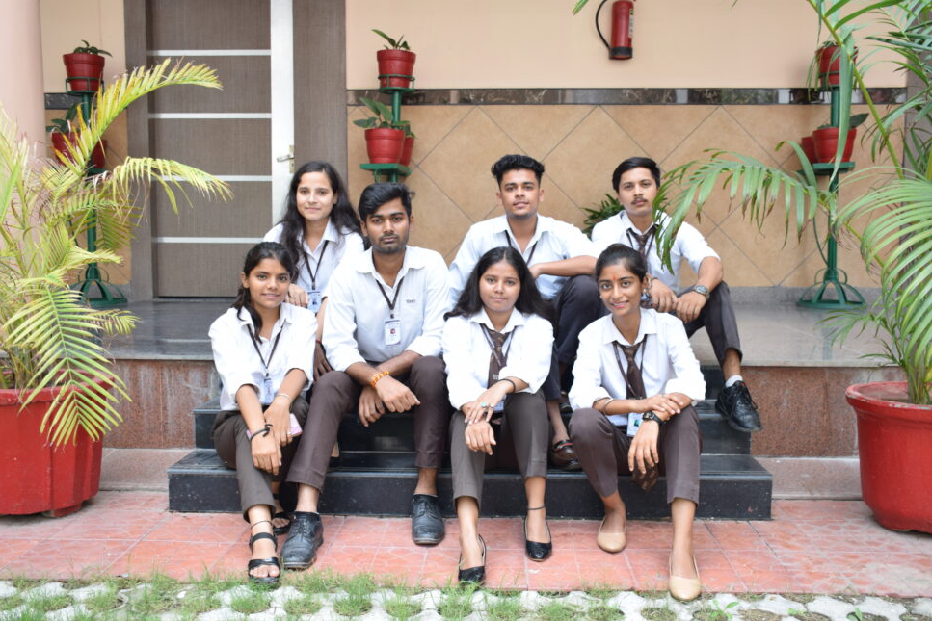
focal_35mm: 37
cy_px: 323
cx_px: 474
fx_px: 946
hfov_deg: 52.5
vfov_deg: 36.4
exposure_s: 1/100
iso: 160
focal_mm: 23
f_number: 5
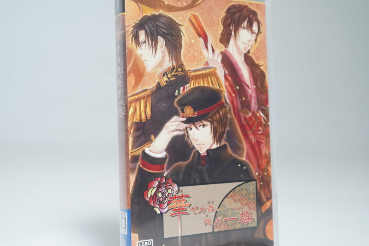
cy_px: 122
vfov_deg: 28.1
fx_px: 492
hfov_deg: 41.1
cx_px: 196
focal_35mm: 48
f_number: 5
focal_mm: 34
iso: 1250
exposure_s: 1/40
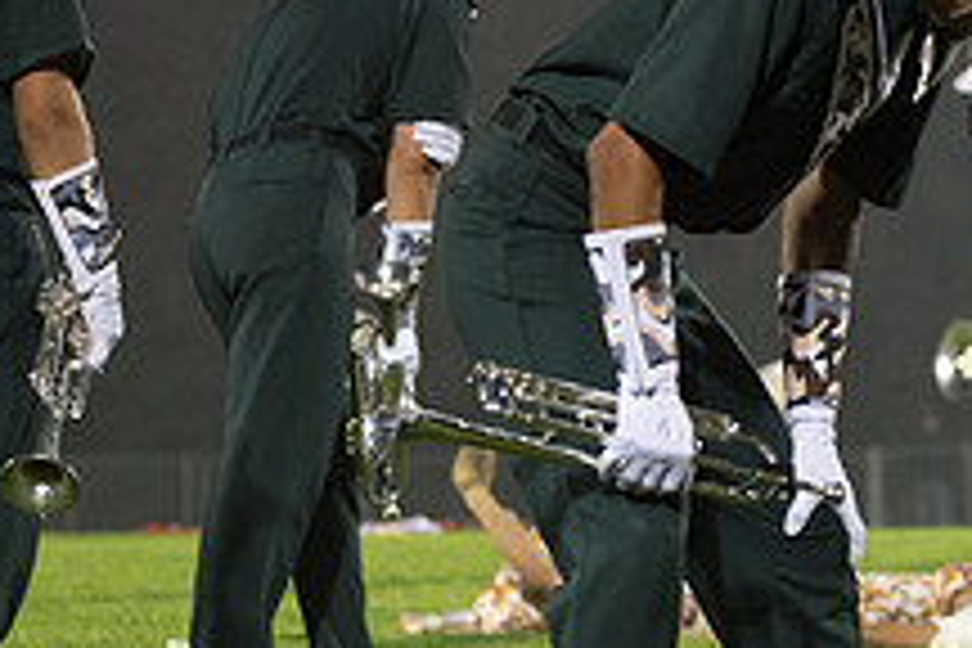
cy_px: 192
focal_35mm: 327
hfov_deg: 6.3
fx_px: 8828
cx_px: 796
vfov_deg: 4.2
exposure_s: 1/160
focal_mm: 110
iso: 3200
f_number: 4.5
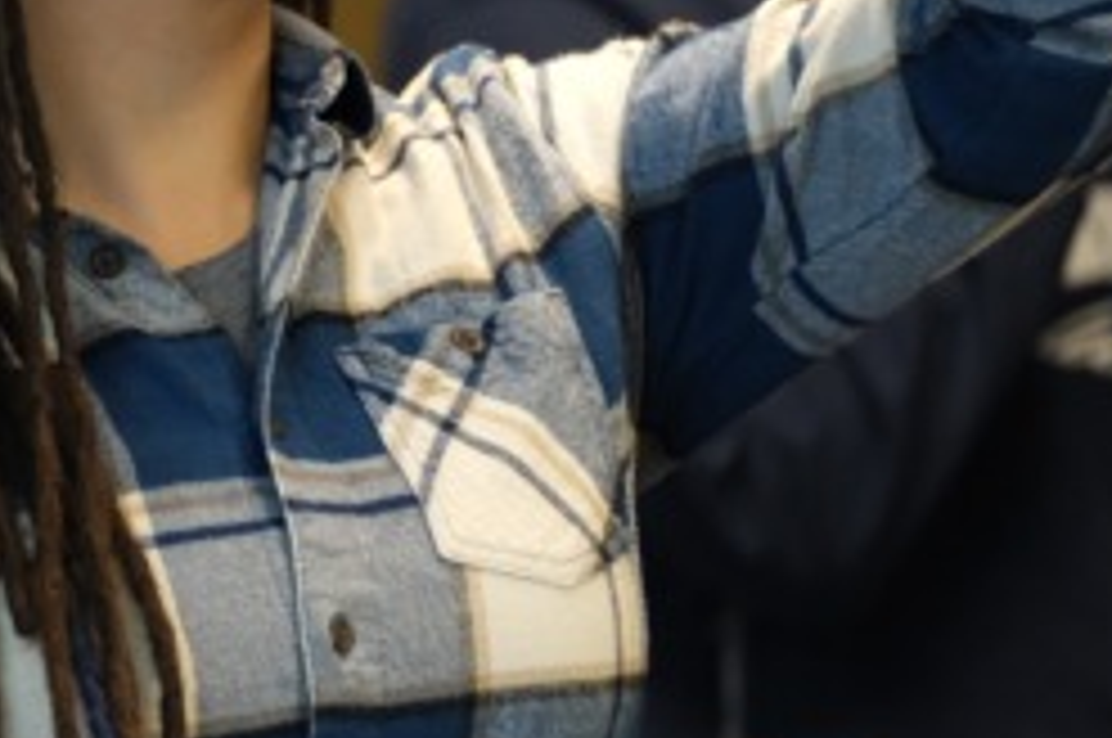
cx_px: 261
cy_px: 38
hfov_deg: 4.7
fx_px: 13666
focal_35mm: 443
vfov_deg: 3.1
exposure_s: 1/250
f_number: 2.8
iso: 3200
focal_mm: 140
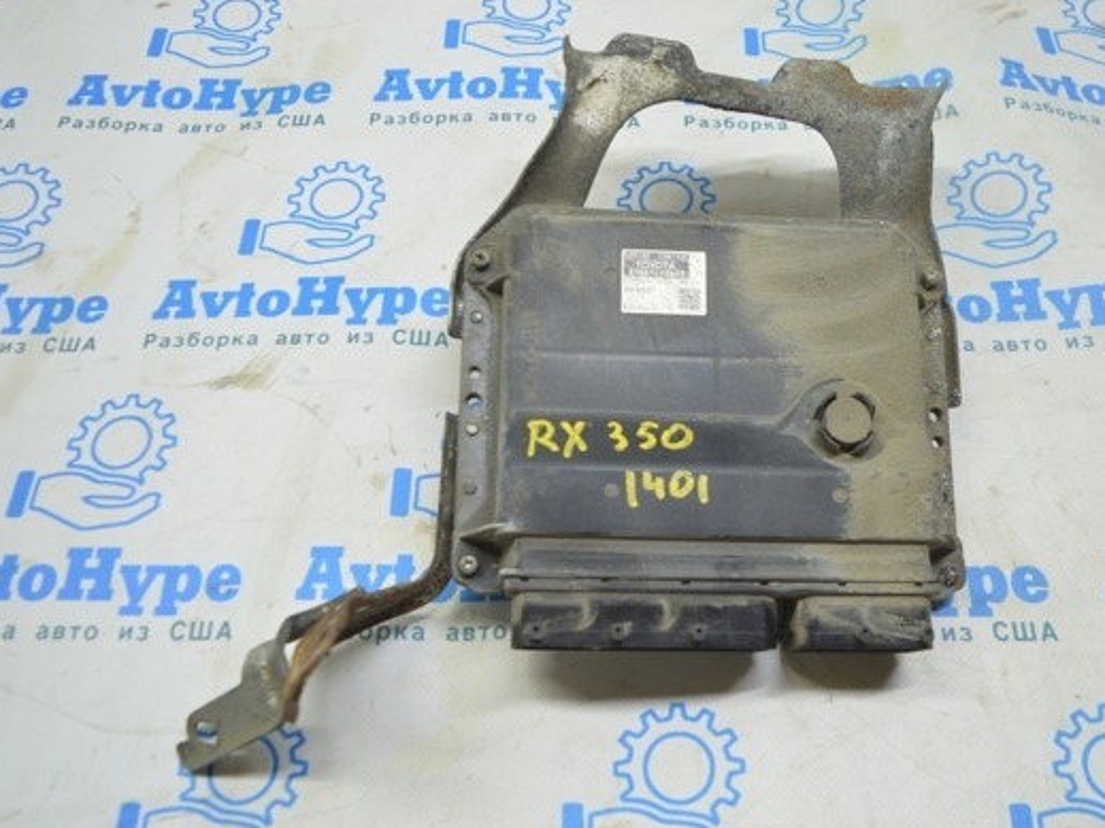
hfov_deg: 56.8
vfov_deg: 44.1
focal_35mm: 32
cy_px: 418
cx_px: 598
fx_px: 1021
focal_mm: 18
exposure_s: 1/40
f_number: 3.5
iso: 400
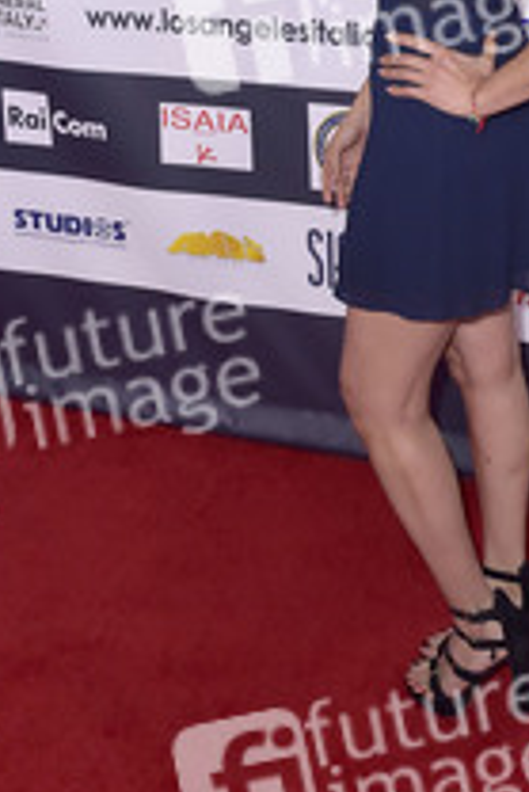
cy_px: 194
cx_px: 481
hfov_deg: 26.1
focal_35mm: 50
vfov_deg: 38.5
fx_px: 1100
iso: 500
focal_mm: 26
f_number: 6.3
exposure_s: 1/320
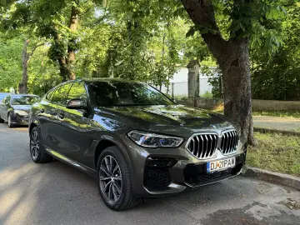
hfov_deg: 71.6
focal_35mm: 24
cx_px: 150
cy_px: 112
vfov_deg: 56.8
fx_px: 208
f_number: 1.78
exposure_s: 1/208
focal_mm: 6.76
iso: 160
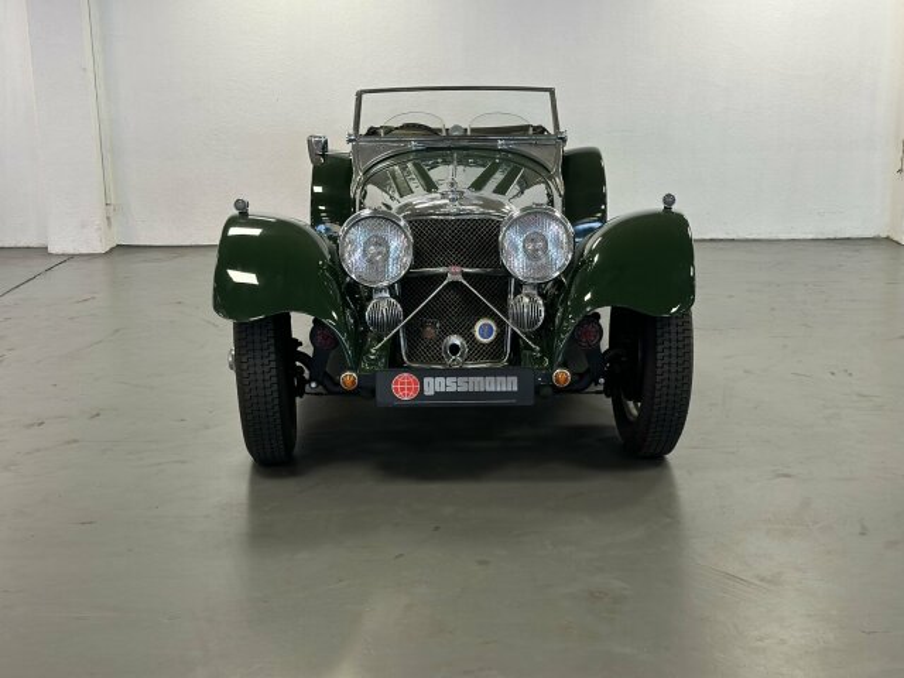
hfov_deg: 39.7
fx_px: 1254
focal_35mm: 48
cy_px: 339
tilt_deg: -15.1
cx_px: 452
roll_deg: +0.1
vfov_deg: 30.3
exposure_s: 1/61
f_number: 1.78
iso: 125
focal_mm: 6.86
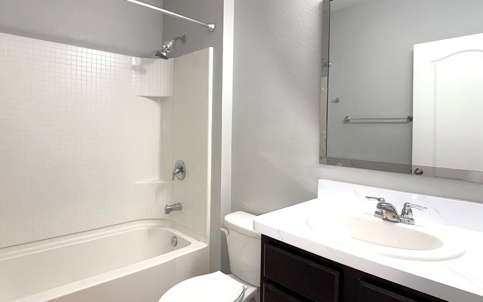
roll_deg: -1.3
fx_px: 395
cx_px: 238
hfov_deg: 62.9
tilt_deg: -1.2
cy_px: 135
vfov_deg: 41.8
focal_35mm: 30
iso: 125
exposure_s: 1/120
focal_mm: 6.76
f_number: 1.78
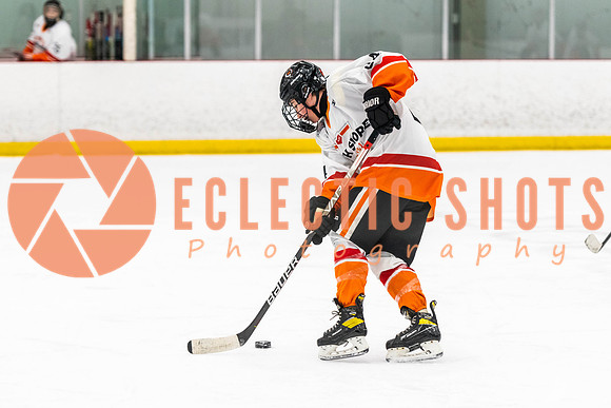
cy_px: 186
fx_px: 2465
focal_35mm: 145
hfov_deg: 14.1
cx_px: 354
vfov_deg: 9.5
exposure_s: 1/640
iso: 1800
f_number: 2.8
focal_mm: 110
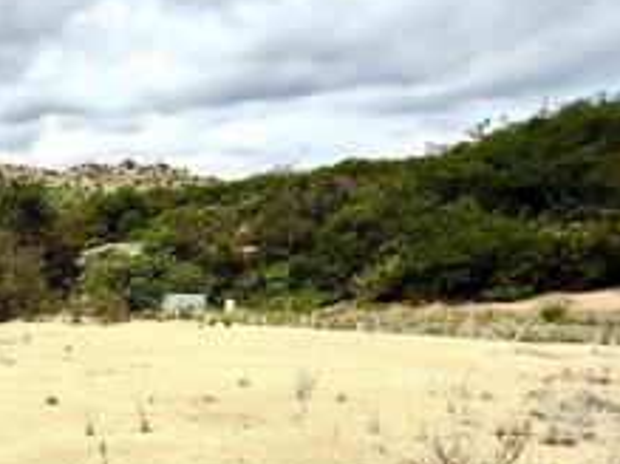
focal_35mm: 41
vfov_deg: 34.1
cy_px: 368
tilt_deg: -8.7
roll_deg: +2.5
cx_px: -142
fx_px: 734
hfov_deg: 35.1
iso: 50
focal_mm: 2.22
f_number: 2.2
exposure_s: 1/2841
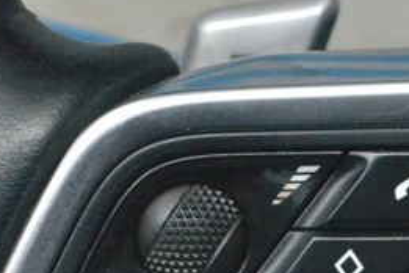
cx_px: 378
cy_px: 301
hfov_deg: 10.1
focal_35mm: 202
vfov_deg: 6.8
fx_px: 2297
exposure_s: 1/160
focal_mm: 55
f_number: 10
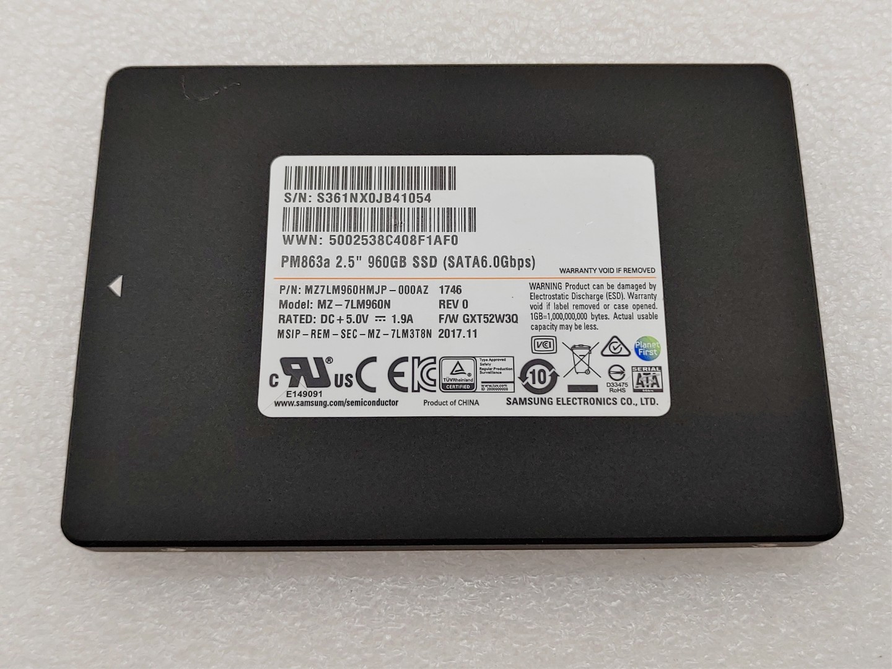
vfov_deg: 36.8
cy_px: 334
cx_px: 446
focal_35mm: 39
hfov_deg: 47.9
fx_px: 1005
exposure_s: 1/143
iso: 50
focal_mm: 4.36
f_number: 1.8
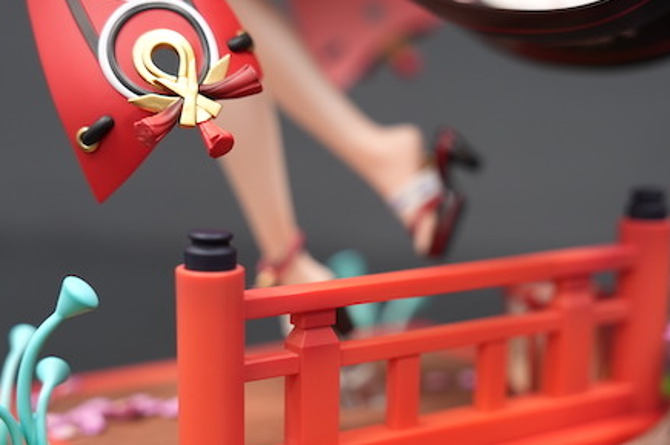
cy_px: 370
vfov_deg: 17.5
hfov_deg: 26.3
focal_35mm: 77
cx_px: 383
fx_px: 1432
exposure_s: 1/30
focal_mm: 43
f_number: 2.8
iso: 200
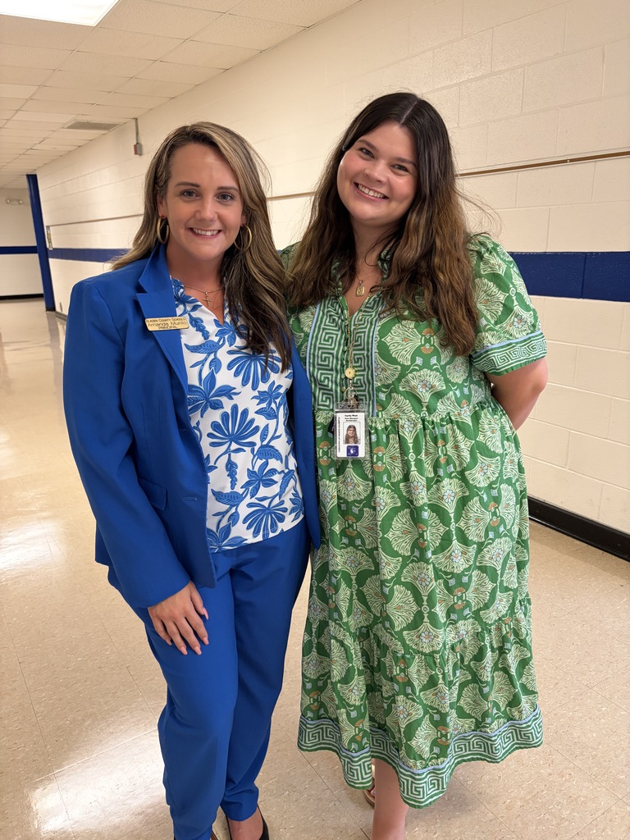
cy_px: 420
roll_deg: +0.4
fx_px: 631
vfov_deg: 67.3
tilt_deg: -15.6
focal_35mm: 26
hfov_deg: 53.1
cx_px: 315
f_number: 1.6
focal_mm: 5.96
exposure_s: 1/60
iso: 250
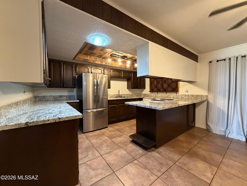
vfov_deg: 85.7
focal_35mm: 14
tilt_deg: -1.9
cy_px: 93
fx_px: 100
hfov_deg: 102.1
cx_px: 124
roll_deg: -0.1
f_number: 2.2
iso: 500
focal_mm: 2.22
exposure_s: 1/60
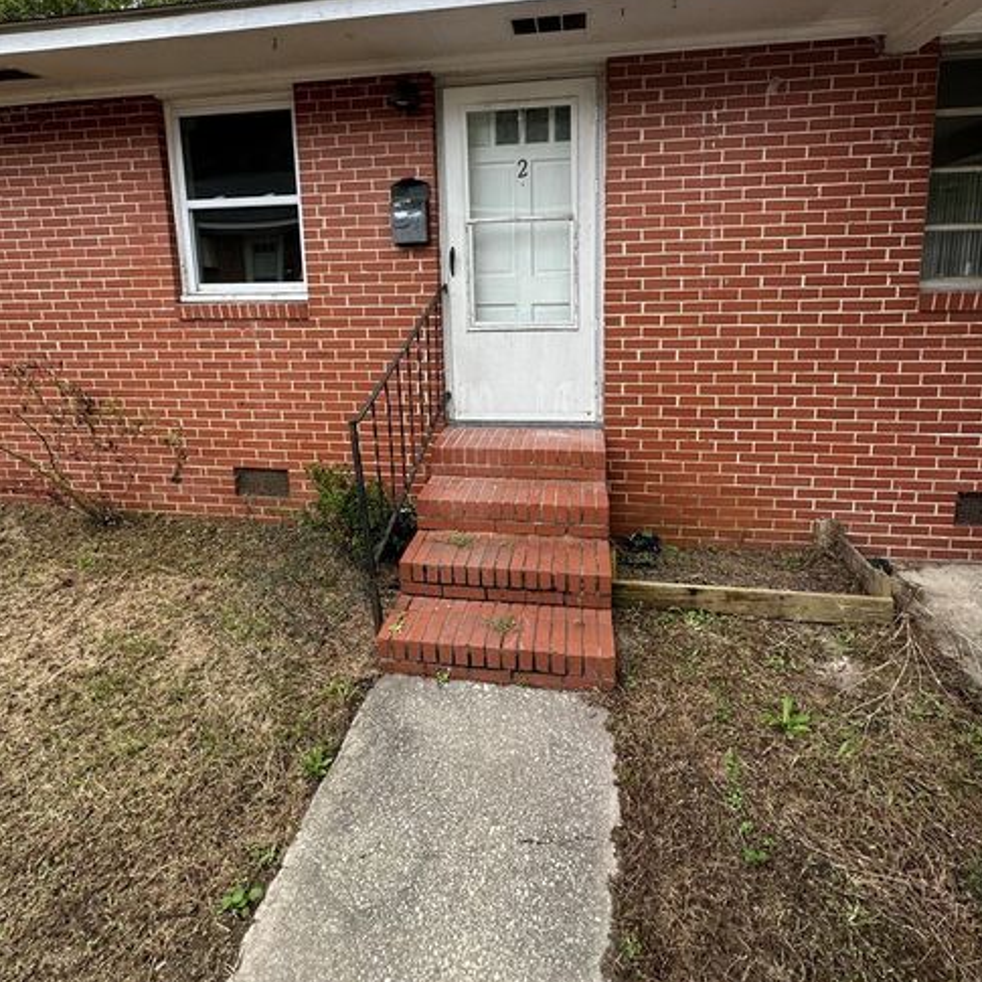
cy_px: 359
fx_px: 546
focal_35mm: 17
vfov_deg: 82.1
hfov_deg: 84.0
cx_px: 502
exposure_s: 1/364
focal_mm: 2.22
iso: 40
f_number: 2.2
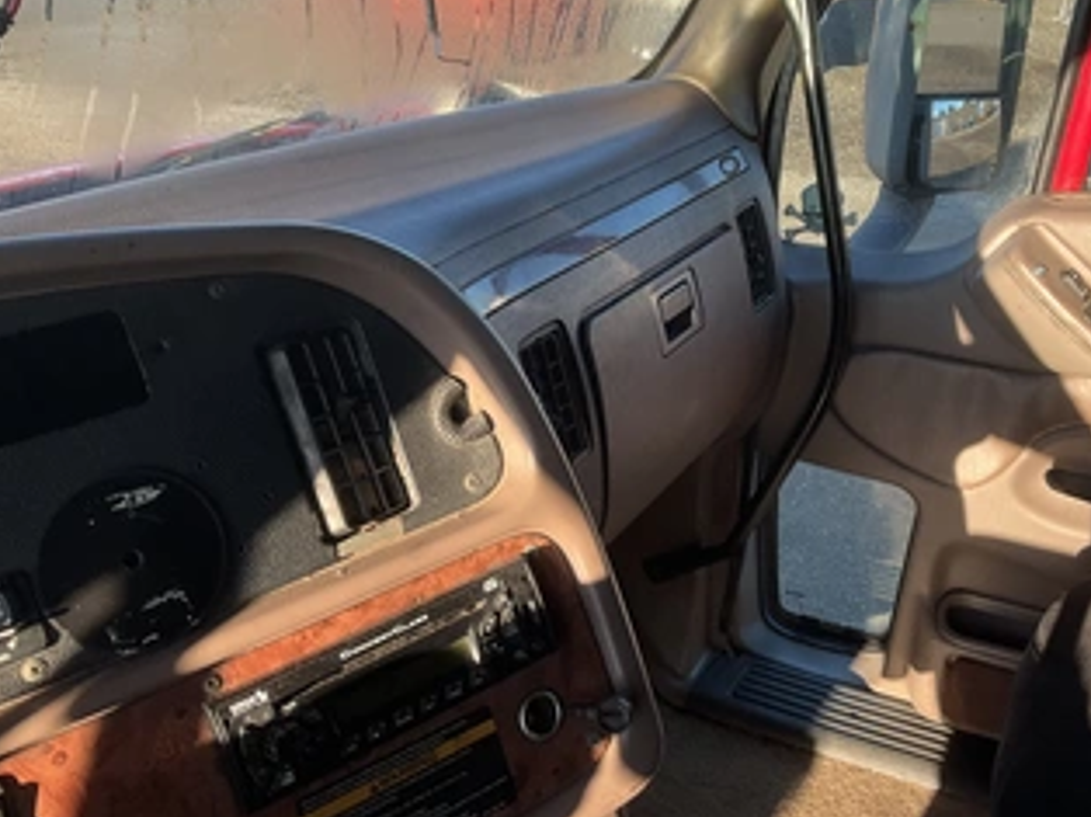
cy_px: 337
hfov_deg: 50.0
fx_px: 1165
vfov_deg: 38.5
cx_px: 629
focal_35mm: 37
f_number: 1.8
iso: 20
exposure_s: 1/142
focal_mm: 3
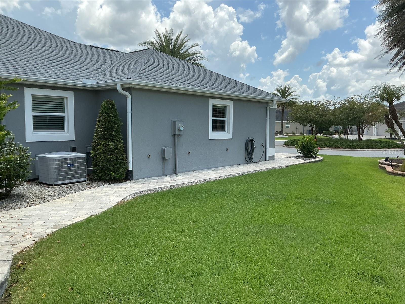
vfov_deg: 48.2
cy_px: 152
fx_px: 339
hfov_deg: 61.7
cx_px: 202
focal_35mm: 29
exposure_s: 1/1534
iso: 25
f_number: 1.8
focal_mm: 3
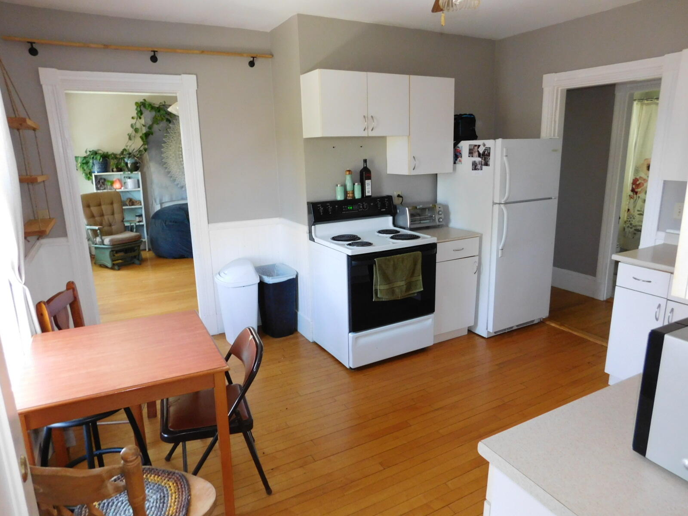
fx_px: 457
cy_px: 258
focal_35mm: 23
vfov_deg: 58.9
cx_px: 344
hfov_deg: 73.9
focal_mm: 4
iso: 360
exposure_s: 1/30
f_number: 3
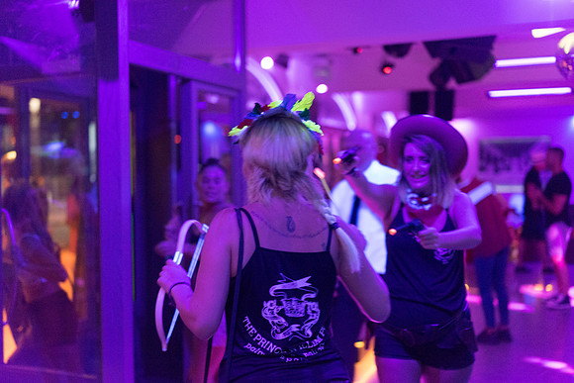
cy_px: 192
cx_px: 287
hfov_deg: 36.2
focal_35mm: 55
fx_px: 877
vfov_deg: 24.6
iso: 6400
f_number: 2
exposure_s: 1/60
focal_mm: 55
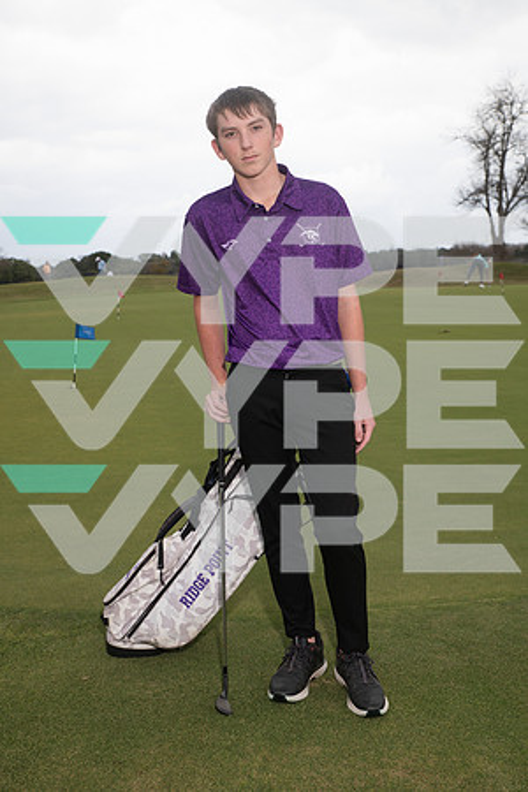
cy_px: 396
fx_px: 1012
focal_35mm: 46
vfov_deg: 42.7
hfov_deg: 29.2
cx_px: 264
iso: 160
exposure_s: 1/400
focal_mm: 46
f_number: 6.3
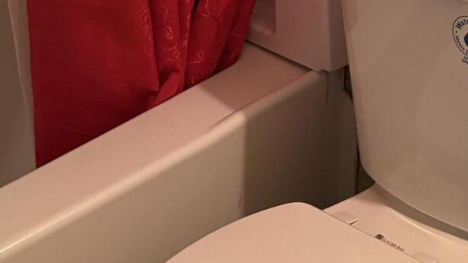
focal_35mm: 92
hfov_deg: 22.7
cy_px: -353
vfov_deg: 11.2
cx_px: 400
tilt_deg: -7.6
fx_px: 1141
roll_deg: +2.2
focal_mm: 5.96
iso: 320
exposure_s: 1/60
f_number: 1.6
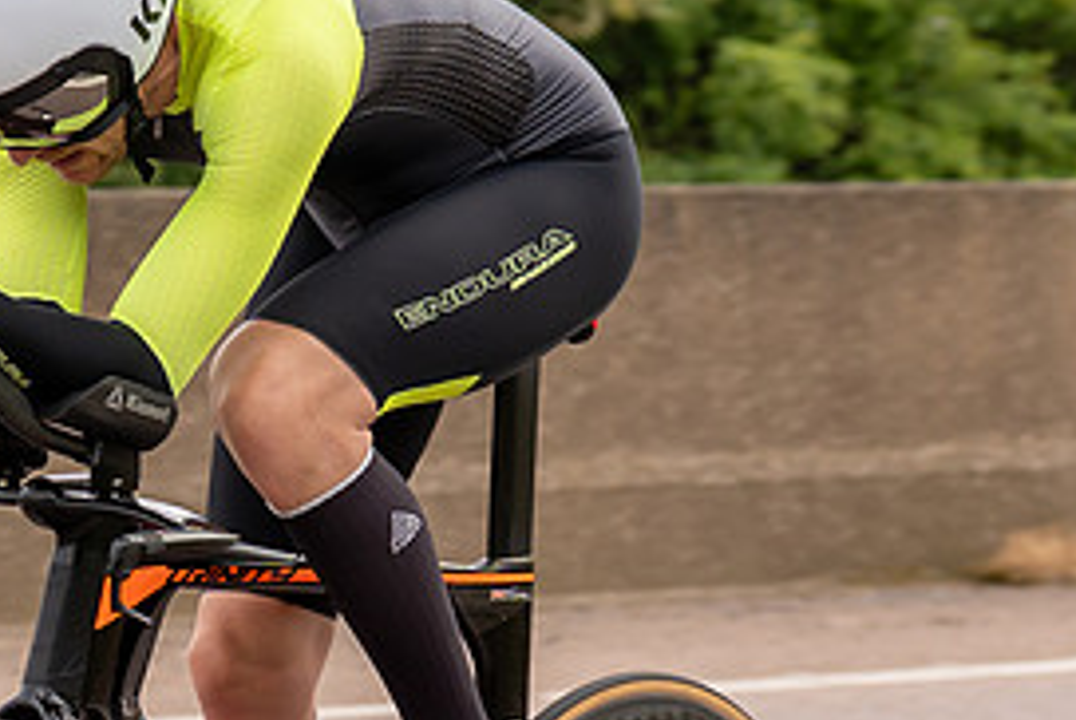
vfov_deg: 3.8
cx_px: -148
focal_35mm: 365
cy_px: 333
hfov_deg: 5.6
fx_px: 10921
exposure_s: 1/800
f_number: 4
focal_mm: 70
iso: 125
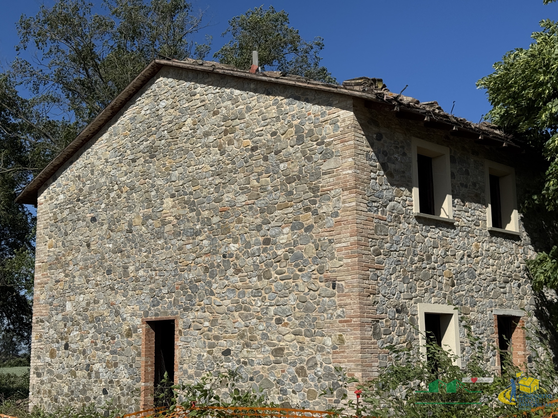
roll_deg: +2.1
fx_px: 774
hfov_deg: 39.7
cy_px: 209
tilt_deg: +10.4
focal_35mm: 48
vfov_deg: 30.3
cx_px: 279
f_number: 1.78
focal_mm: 6.76
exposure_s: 1/9009
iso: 64
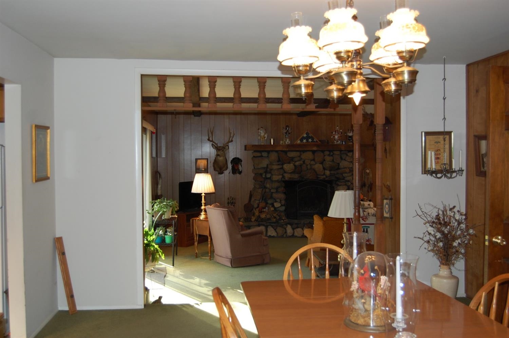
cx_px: 254
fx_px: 508
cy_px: 169
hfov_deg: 53.2
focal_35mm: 36
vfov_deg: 36.8
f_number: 4
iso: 400
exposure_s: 1/60
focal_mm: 24
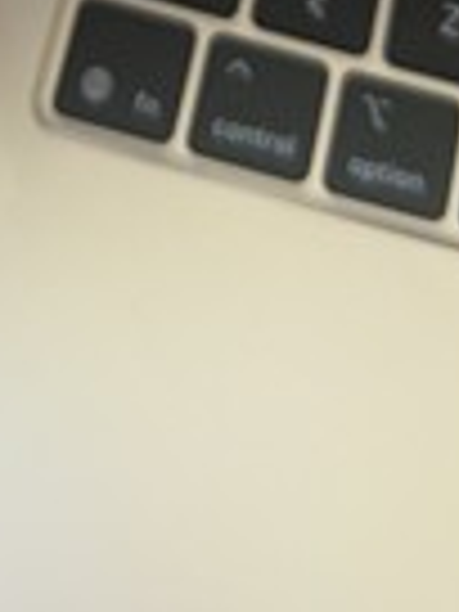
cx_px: 130
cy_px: -565
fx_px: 1662
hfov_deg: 15.7
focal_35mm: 94
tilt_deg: -59.4
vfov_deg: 16.5
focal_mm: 6.76
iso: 64
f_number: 1.78
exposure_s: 1/154
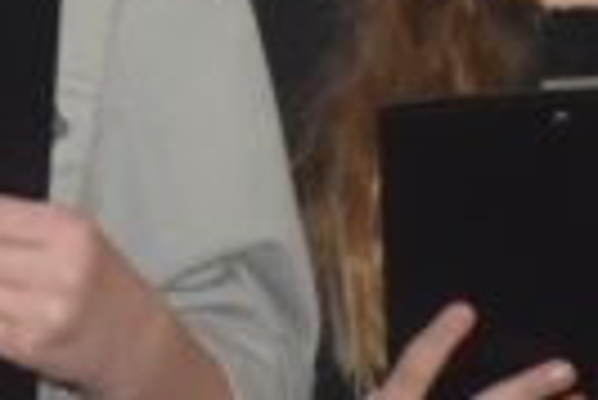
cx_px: -130
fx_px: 11828
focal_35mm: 711
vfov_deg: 1.9
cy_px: -391
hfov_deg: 2.9
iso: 3200
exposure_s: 1/60
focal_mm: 105
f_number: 5.6
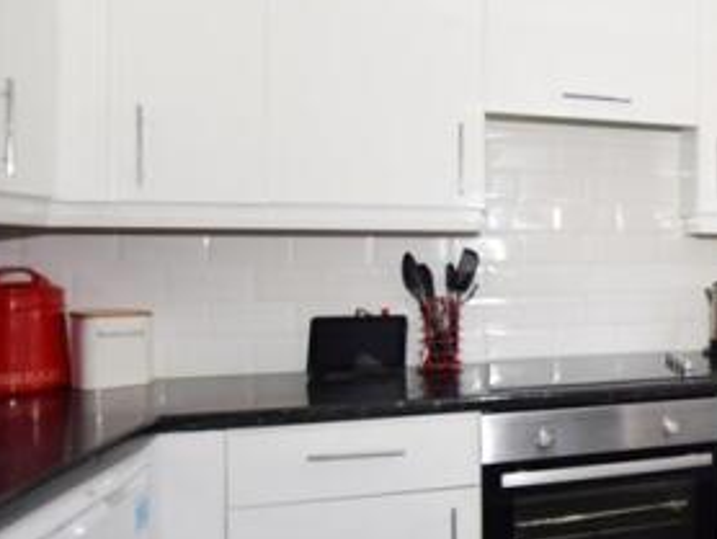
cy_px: 246
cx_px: 815
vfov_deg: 41.8
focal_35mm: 34
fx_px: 705
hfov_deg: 41.2
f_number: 5
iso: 200
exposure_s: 1/100
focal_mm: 10
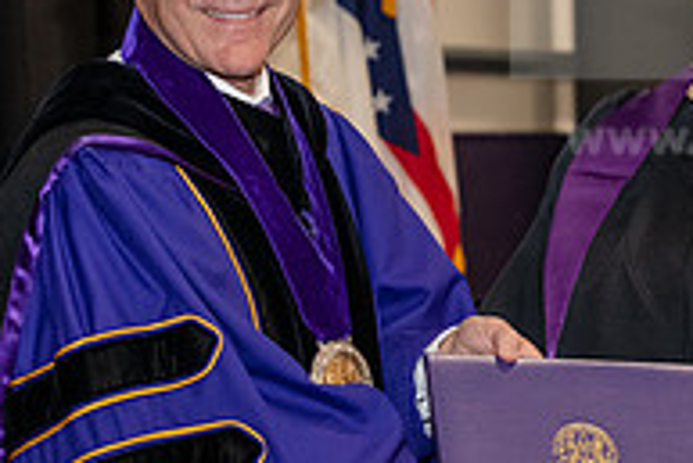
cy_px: 214
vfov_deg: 6.6
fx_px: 4045
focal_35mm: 210
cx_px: 402
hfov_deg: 9.8
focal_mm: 70
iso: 2500
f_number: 5.6
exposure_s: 1/200
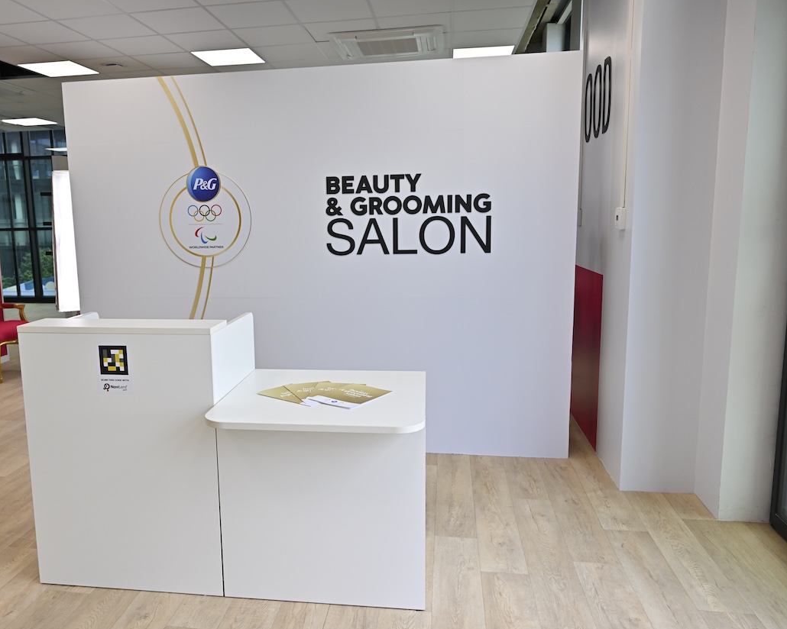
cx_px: 329
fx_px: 652
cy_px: 319
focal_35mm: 28
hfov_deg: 61.9
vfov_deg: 51.5
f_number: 4
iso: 800
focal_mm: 24
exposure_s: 1/640
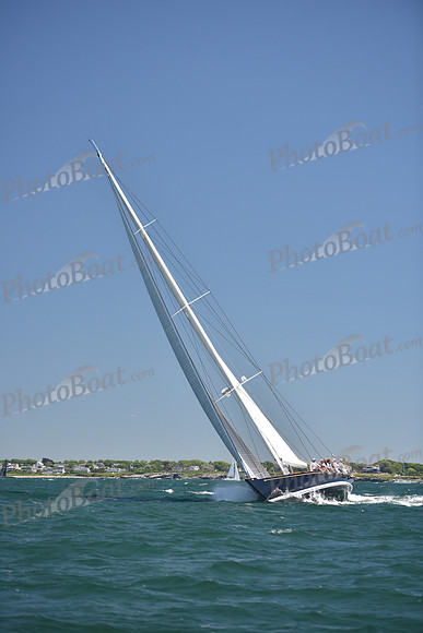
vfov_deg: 20.4
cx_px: 212
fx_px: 1761
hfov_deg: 13.7
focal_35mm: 100
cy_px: 316
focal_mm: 100
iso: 200
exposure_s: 1/1000
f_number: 3.2
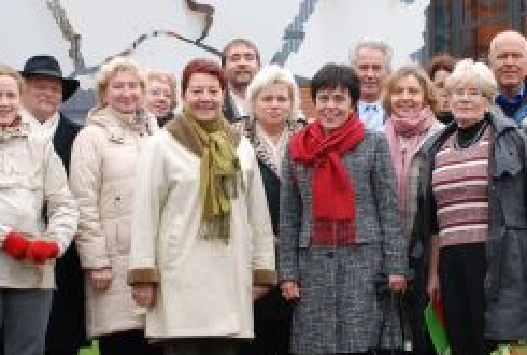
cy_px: 207
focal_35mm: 98
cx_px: 247
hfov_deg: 20.8
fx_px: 1439
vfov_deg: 14.1
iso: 200
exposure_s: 1/50
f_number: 4.2
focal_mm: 32
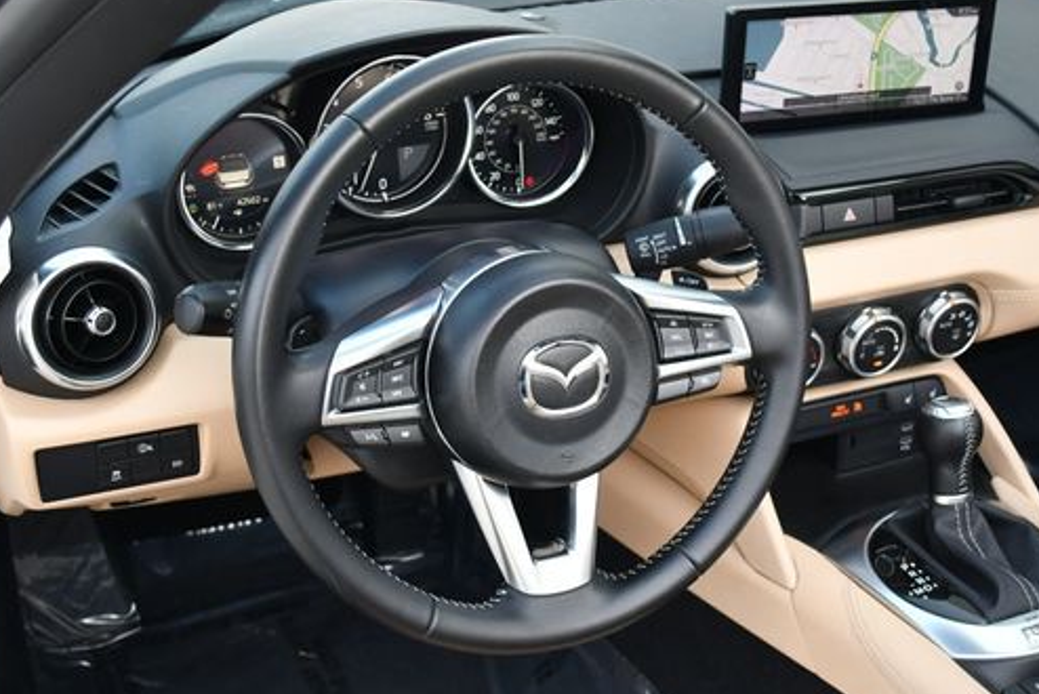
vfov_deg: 23.8
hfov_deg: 34.9
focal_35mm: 57
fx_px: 1646
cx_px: 612
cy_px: 320
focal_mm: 22
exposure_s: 1/250
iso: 450
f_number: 3.8
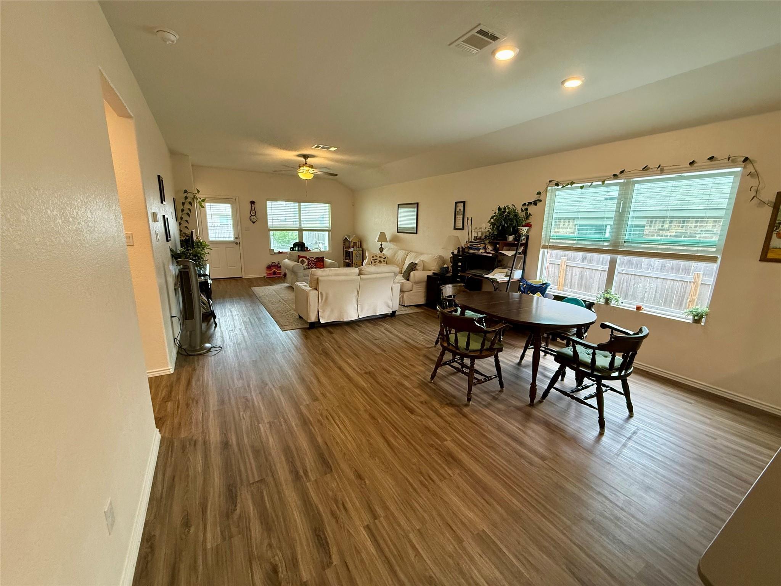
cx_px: 390
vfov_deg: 85.7
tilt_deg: -11.8
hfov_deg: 102.1
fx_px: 316
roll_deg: -1.8
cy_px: 293
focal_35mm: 14
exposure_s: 1/120
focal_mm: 2.22
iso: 400
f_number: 2.2
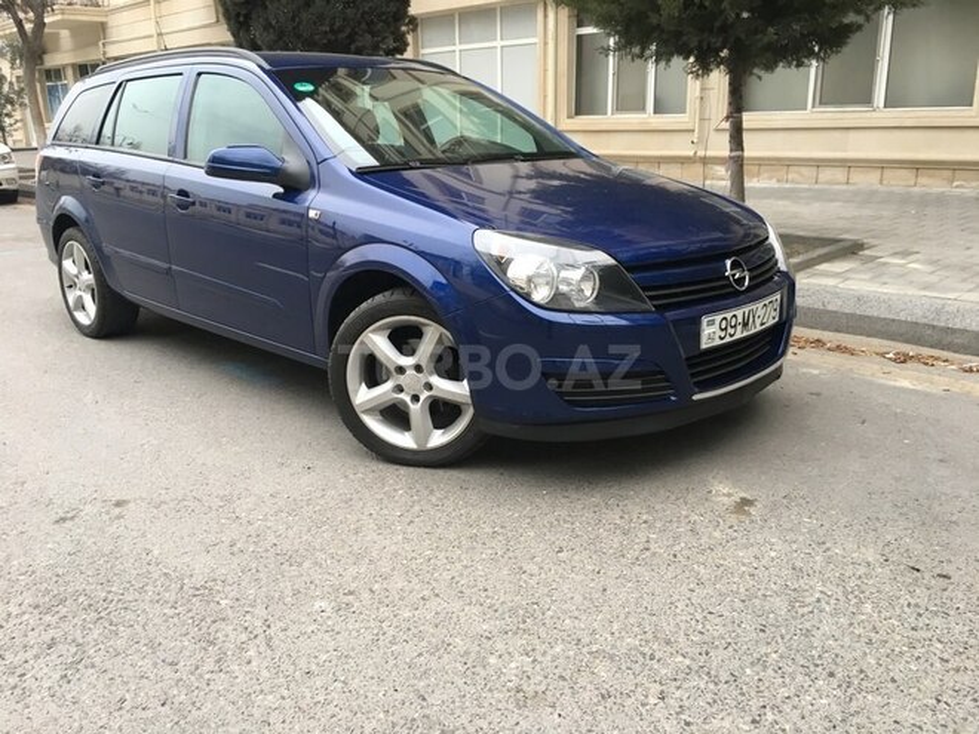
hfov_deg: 61.7
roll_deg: +2.5
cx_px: 490
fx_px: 820
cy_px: 367
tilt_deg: -16.2
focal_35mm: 29
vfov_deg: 48.2
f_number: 2.2
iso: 64
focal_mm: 4.15
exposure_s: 1/33
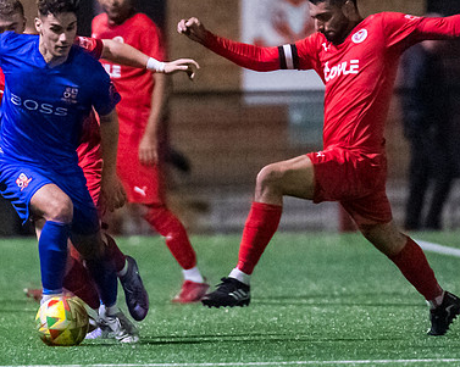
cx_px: 78
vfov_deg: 1.5
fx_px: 14257
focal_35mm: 1048
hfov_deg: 1.8
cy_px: 150
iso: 6400
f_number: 2.8
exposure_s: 1/1000
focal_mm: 300
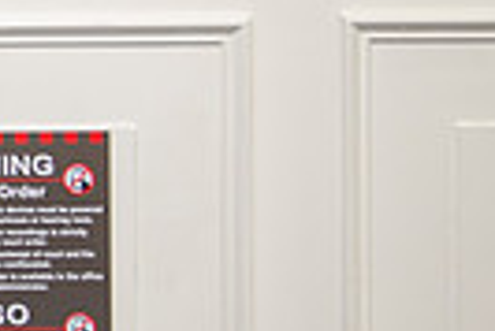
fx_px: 3111
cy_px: -117
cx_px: -540
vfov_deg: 6.0
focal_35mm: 226
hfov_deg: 8.6
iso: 1250
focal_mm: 50
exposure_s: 1/160
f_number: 4.6
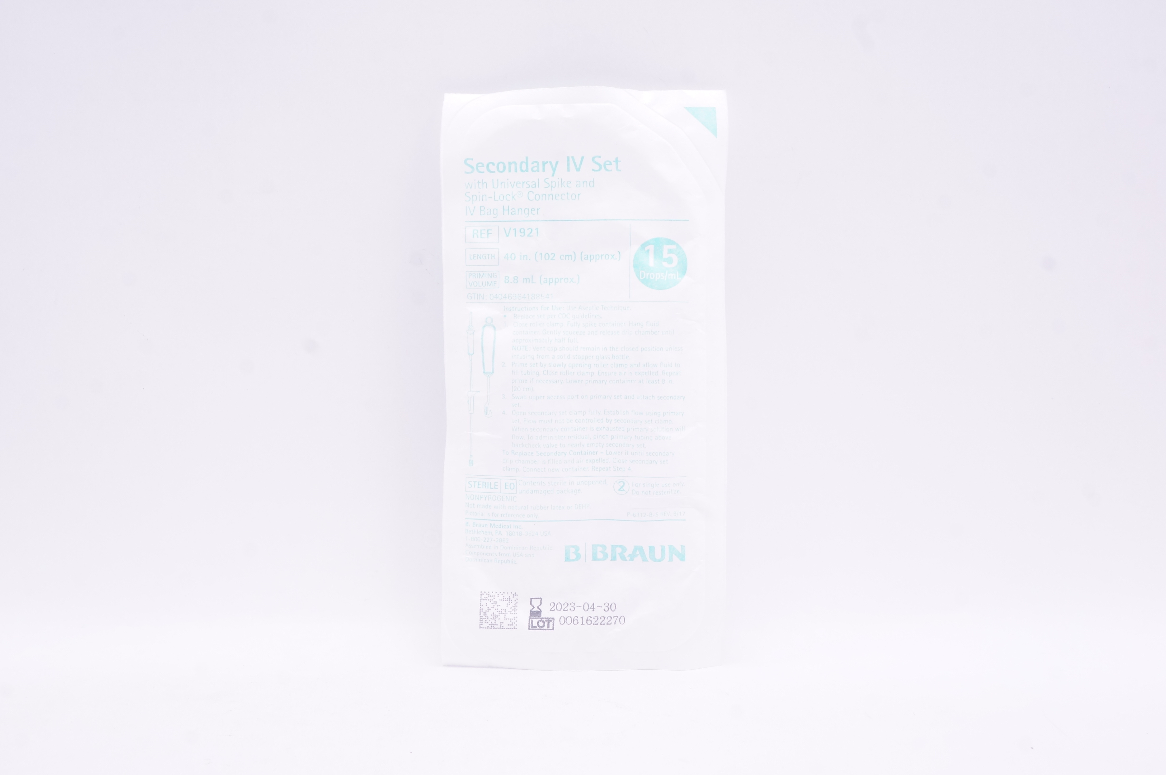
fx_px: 1456
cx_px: 583
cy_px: 388
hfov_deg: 43.6
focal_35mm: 45
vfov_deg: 29.8
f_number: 13
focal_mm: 30
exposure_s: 1/25
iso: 800
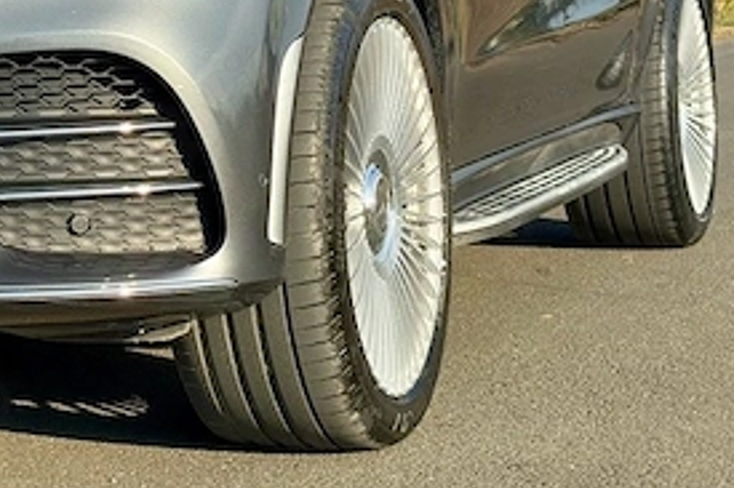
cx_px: -53
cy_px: 101
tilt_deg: -2.2
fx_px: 2404
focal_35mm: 118
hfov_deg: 16.9
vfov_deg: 11.6
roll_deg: +1.8
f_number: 1.6
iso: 32
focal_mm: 5.96
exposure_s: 1/1754
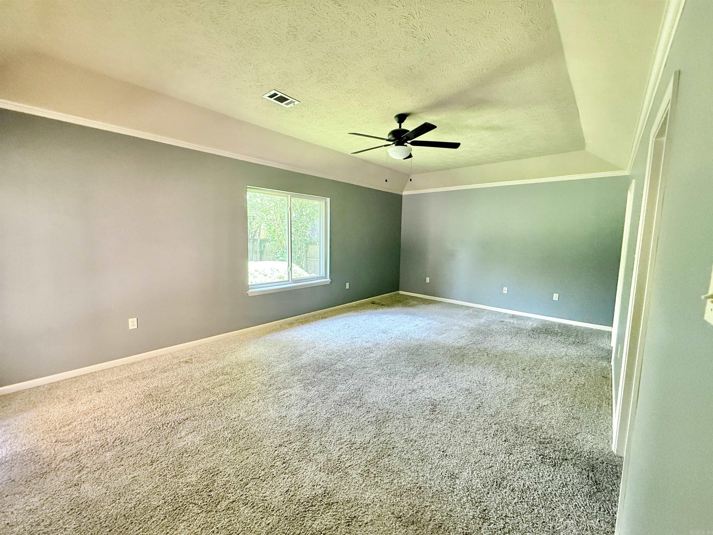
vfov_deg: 85.7
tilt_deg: -6.0
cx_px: 356
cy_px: 268
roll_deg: -1.2
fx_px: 288
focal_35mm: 14
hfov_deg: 102.1
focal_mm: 2.22
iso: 640
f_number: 2.2
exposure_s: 1/60
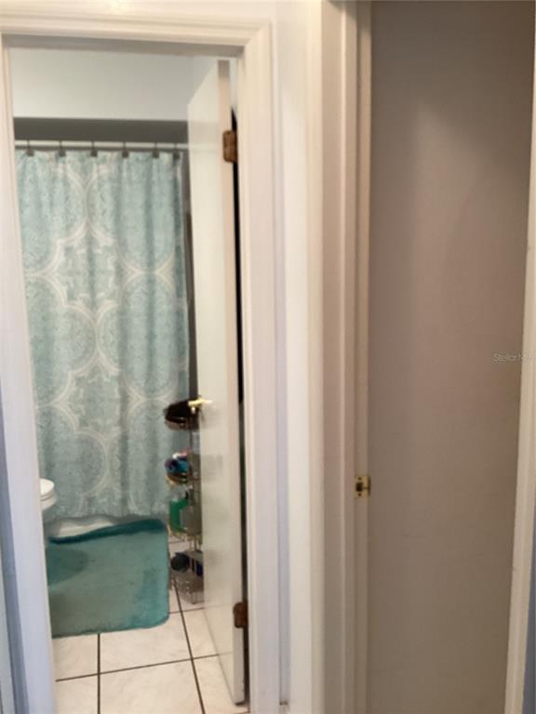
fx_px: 640
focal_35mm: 31
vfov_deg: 58.4
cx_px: 268
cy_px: 357
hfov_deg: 45.4
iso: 160
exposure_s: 1/60
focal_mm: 3.3
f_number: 2.4
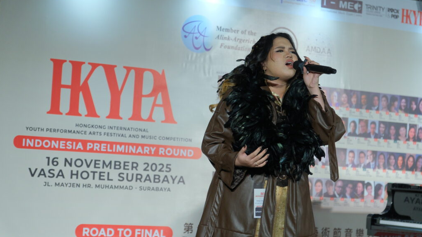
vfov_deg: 12.5
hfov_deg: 22.0
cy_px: 106
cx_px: 211
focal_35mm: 97
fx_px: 1085
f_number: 2.8
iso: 1250
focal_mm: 61.5
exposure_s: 1/180
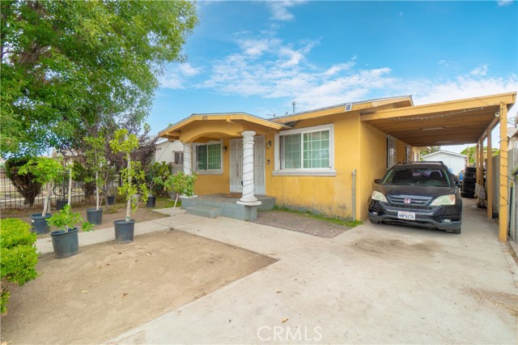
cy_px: 172
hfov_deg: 100.4
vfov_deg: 77.3
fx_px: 216
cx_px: 259
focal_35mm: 15
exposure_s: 1/80
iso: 100
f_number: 7.1
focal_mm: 10
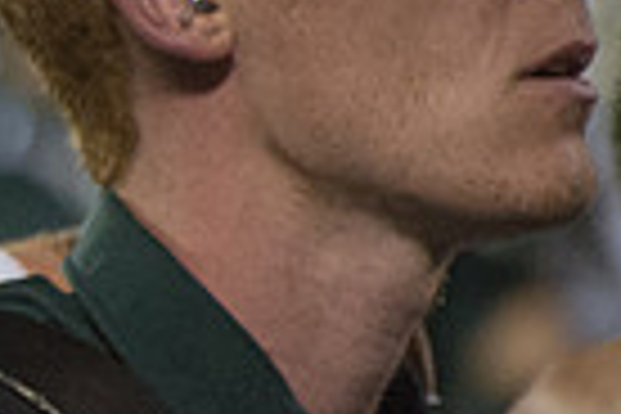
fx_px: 21785
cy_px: 241
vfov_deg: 1.1
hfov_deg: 1.6
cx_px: -536
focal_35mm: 1263
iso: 9000
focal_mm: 260
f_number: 5.6
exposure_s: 1/160
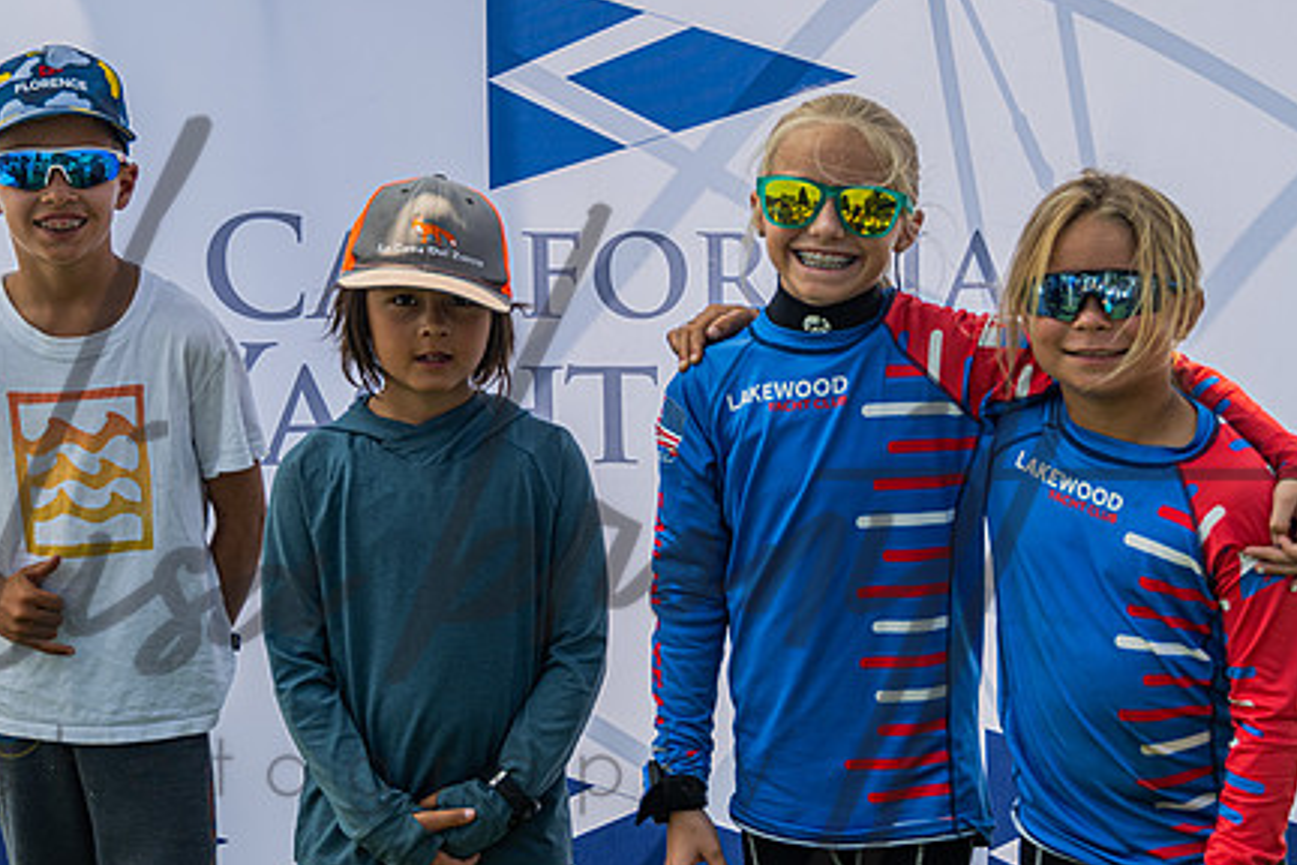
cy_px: 478
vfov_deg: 13.2
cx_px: 620
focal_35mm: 104
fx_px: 3747
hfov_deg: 19.6
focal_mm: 66
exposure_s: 1/1000
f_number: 6
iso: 320
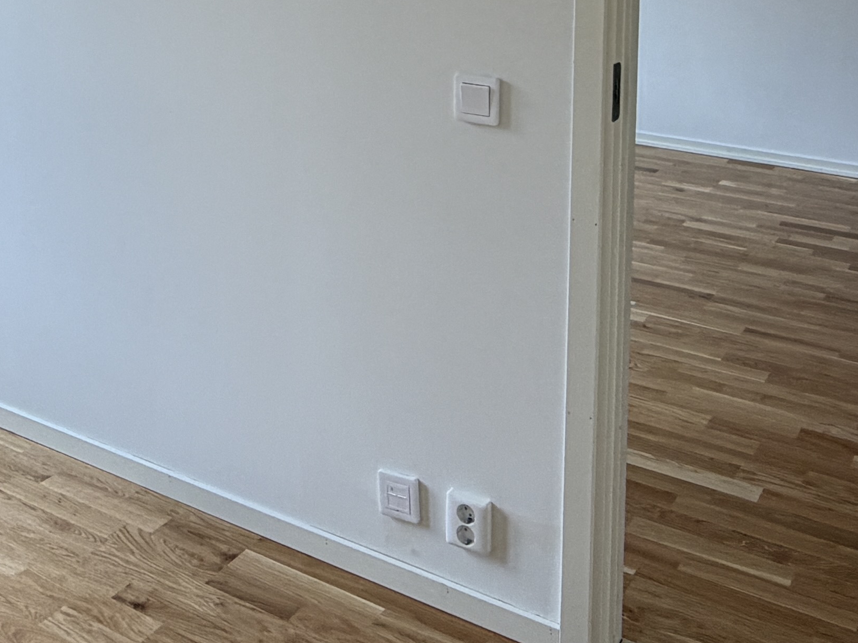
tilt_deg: -4.3
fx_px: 1215
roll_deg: -0.3
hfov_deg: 38.8
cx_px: 354
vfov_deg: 26.9
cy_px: -88
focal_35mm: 49
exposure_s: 1/121
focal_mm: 2.22
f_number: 2.2
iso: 64
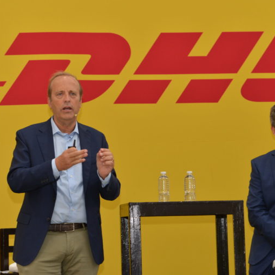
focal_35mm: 144
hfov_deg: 12.1
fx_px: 1294
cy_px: 138
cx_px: 148
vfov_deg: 12.1
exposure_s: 1/80
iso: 500
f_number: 4.5
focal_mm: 112
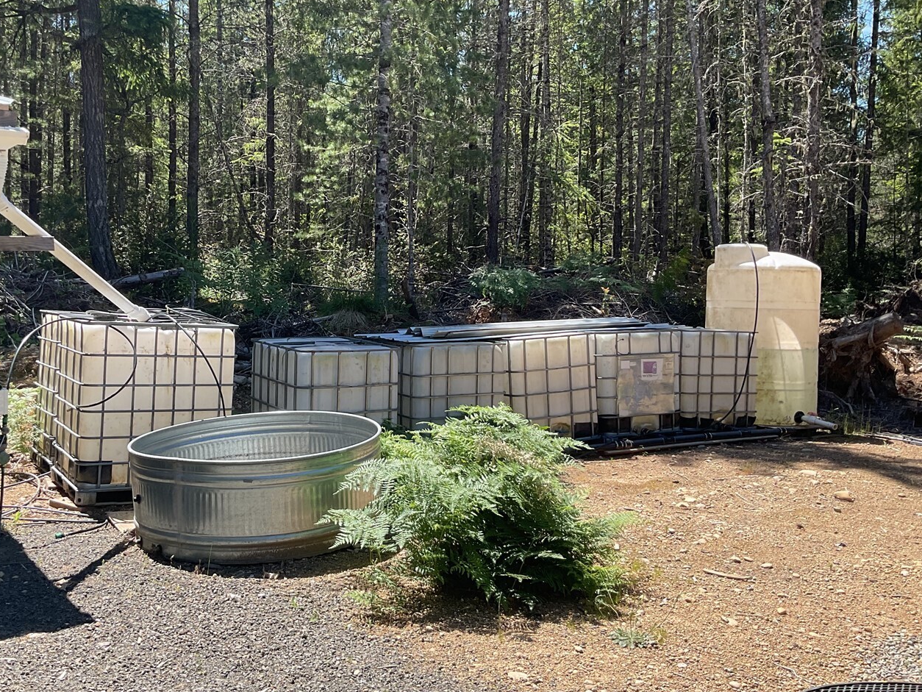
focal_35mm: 37
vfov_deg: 38.6
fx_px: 986
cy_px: 310
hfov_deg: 49.8
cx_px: 365
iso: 16
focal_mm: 3
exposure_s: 1/599
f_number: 1.8
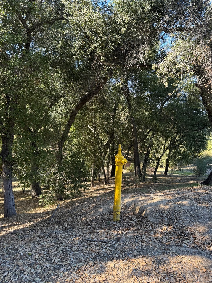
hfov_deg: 56.8
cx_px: 106
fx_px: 196
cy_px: 142
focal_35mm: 24
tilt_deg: -7.5
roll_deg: -2.5
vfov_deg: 71.6
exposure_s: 1/133
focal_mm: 6.76
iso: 64
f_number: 1.78
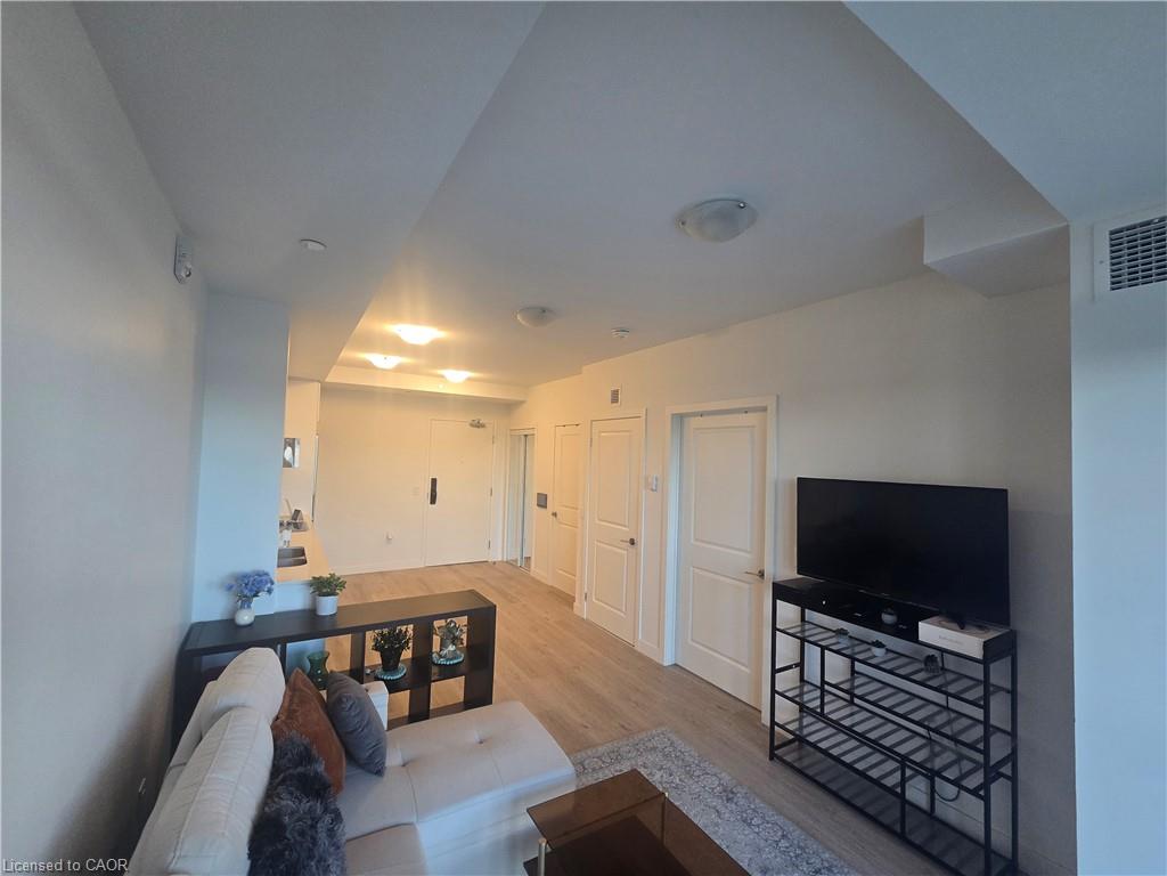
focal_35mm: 13
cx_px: 584
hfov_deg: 106.2
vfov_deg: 89.9
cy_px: 438
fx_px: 438
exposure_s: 1/60
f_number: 2.2
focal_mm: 2.2
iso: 200
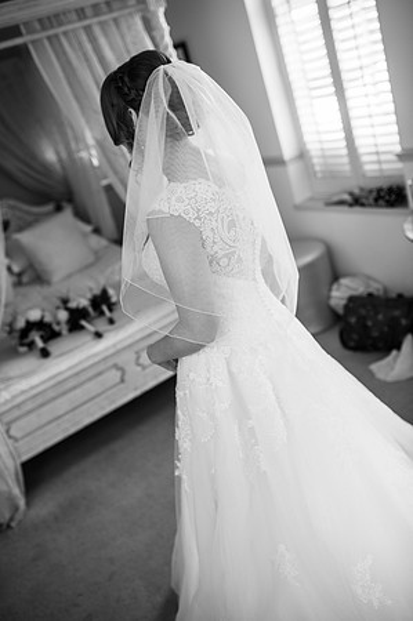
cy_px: 310
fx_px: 604
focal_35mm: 35
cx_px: 206
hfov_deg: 37.8
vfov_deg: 54.5
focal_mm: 35
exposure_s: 1/125
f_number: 2.5
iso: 200
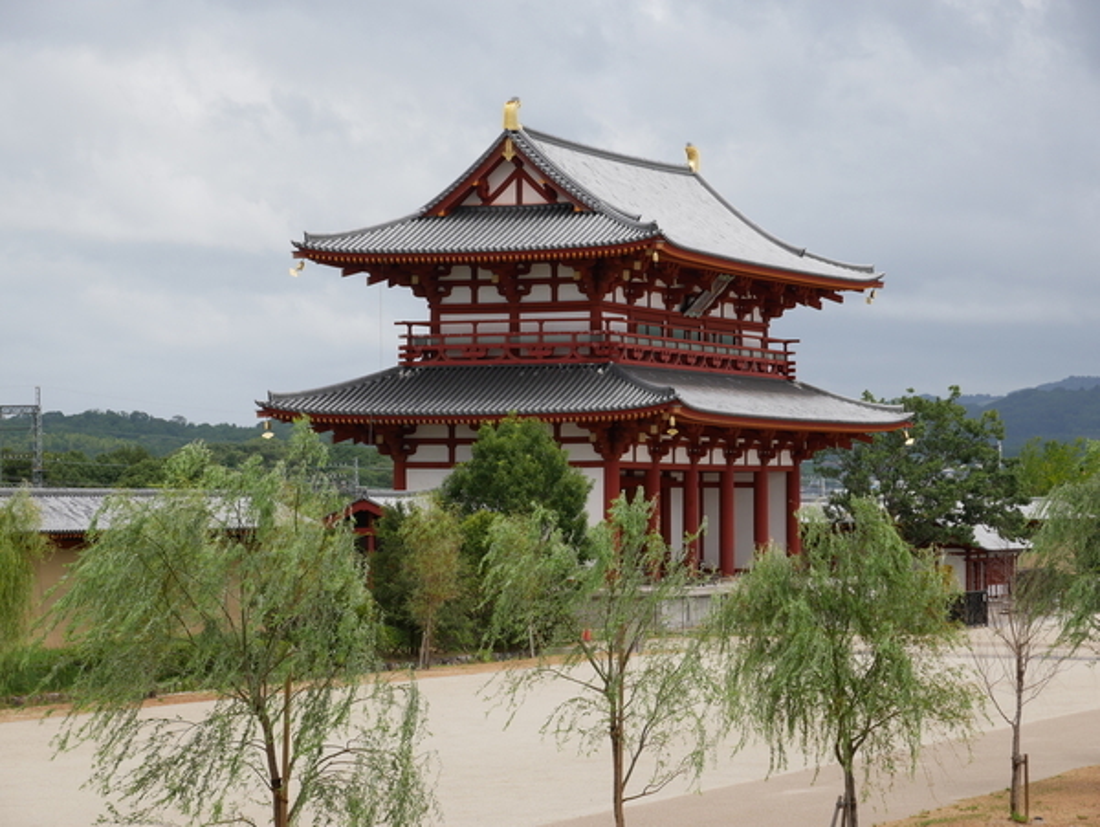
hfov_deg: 16.4
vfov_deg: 12.4
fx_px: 3816
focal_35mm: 120
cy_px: 414
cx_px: 550
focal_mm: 60
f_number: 8
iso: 200
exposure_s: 1/500
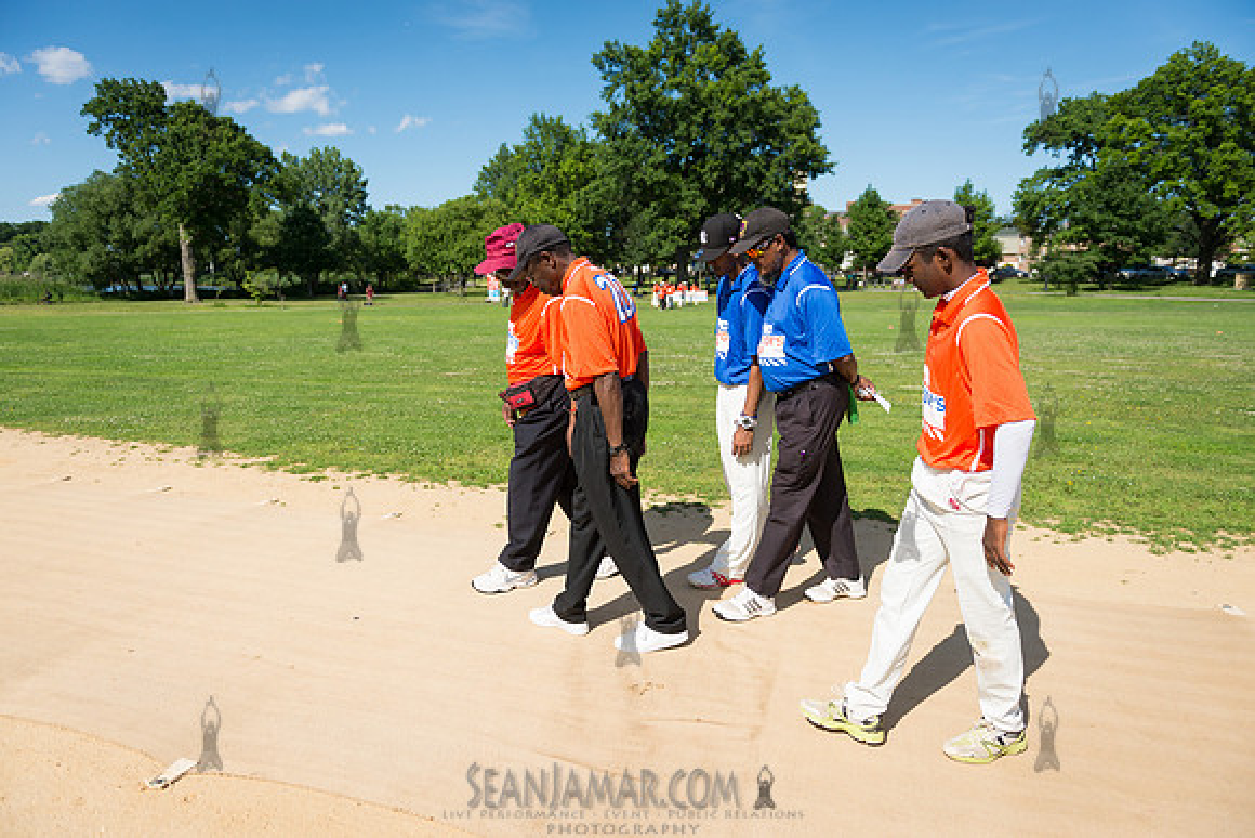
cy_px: 419
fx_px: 837
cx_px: 628
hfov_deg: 73.7
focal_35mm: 24
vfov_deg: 53.2
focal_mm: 24
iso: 200
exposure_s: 1/4000
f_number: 2.8
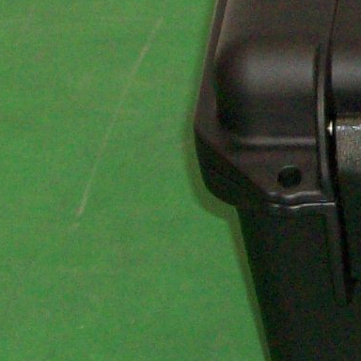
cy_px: 178
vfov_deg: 8.8
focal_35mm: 198
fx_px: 2336
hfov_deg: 8.3
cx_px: 771
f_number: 3.2
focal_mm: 7.1
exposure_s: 1/65.1
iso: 160
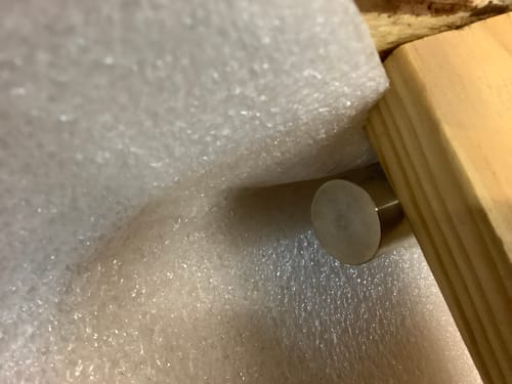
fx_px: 459
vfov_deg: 45.4
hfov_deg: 58.4
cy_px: 192
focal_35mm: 31
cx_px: 256
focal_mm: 3.3
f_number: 2.4
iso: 500
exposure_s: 1/25
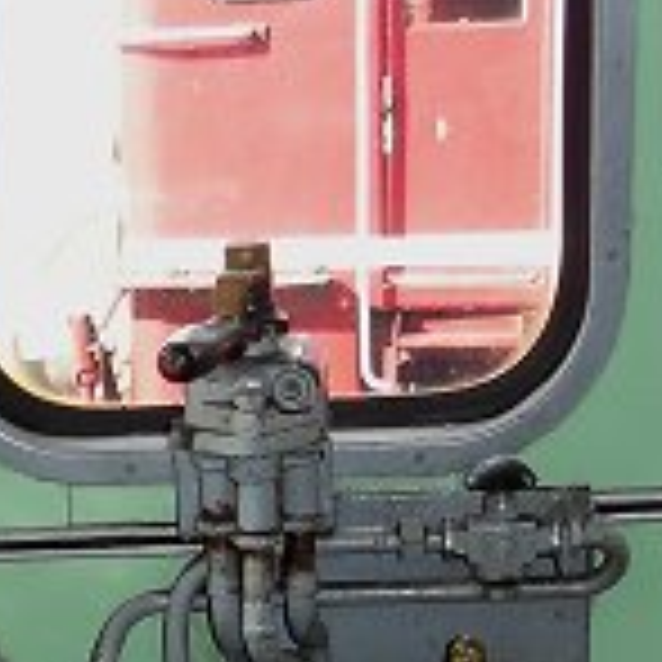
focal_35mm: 119
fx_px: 2575
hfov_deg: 14.2
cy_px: 1074
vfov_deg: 13.6
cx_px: -137
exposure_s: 1/100
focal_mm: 6
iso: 100
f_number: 2.8
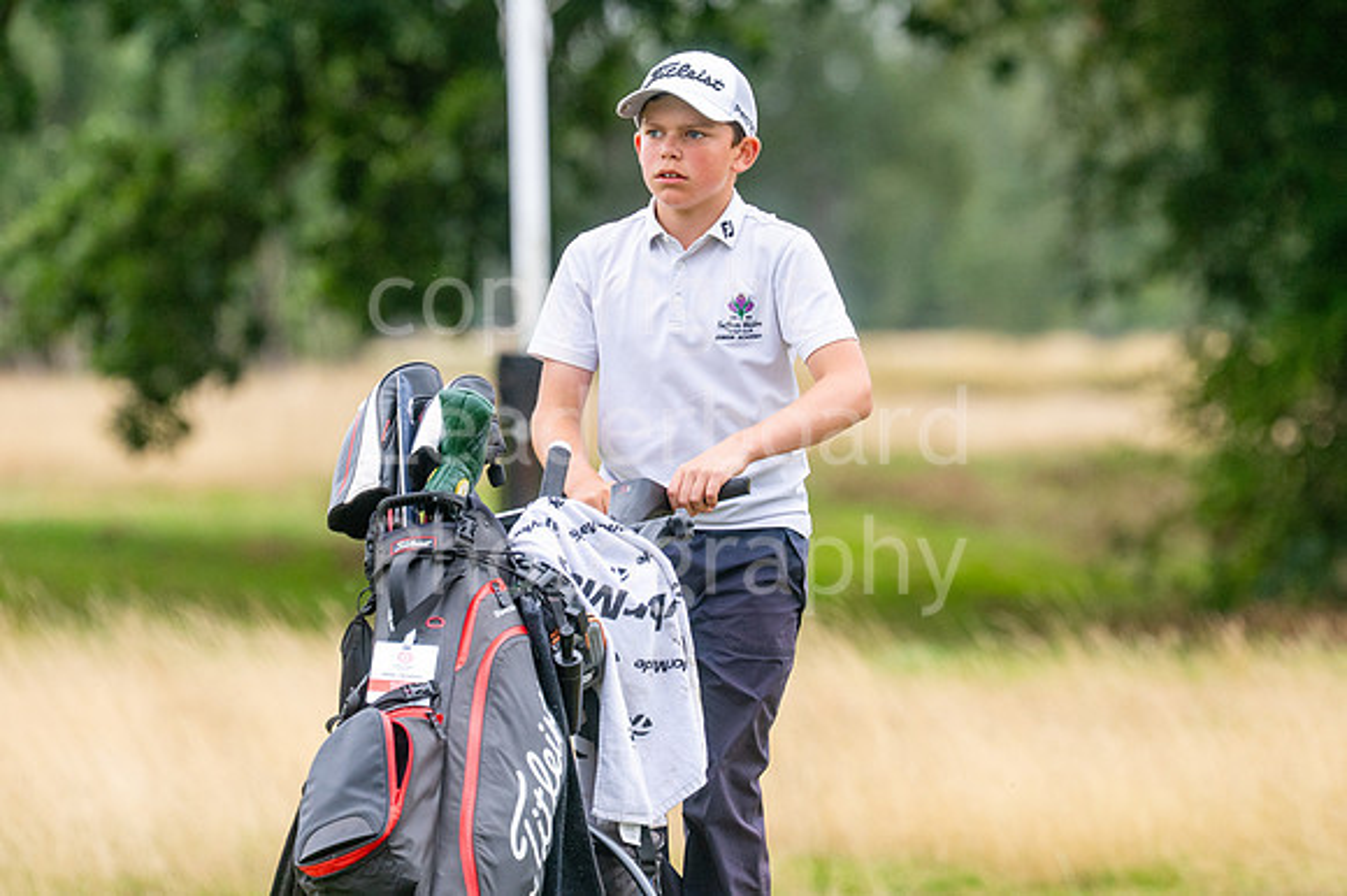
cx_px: 660
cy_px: 383
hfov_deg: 4.0
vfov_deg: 2.7
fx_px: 19268
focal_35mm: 515
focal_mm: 300
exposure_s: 1/640
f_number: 5
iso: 400
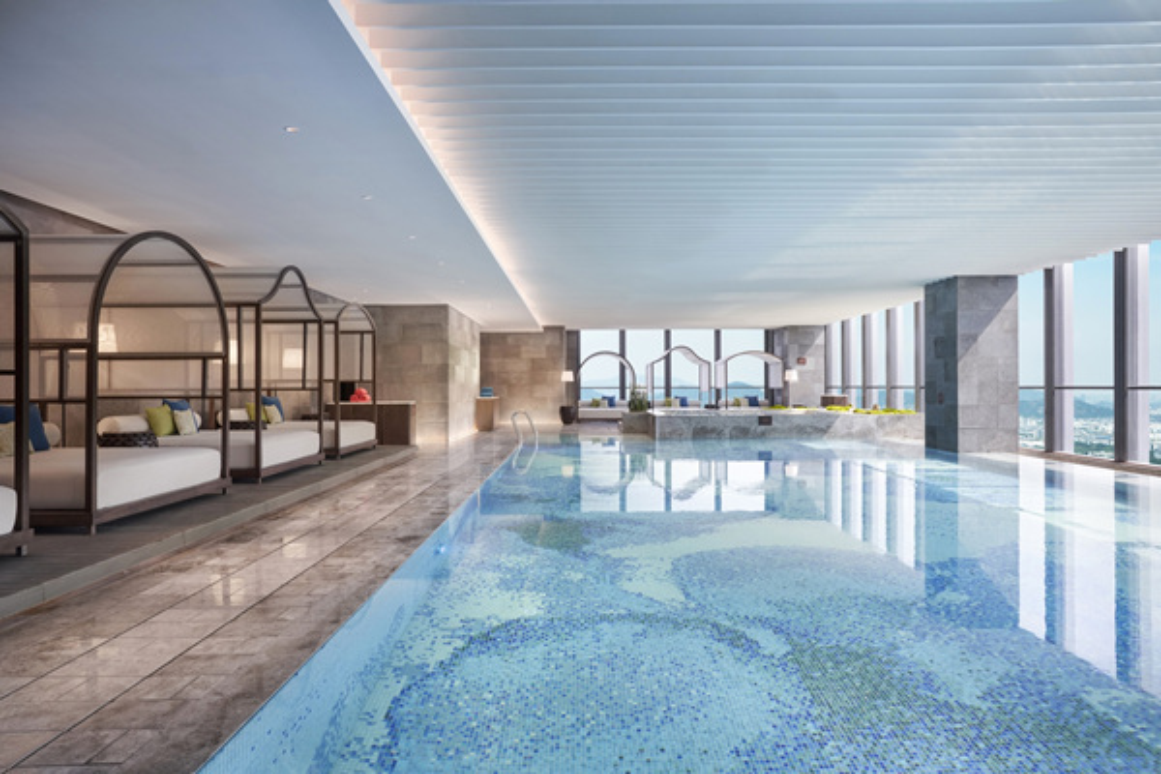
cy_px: 387
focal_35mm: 21
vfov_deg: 59.5
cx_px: 580
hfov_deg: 81.2
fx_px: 677
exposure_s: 1.3
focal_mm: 21
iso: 400
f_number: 11
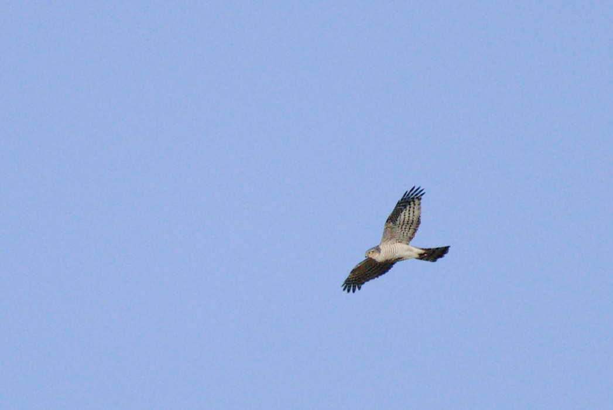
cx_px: 306
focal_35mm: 600
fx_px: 10225
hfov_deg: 3.4
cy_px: 205
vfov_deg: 2.3
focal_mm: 600
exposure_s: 1/2500
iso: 400
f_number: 6.3
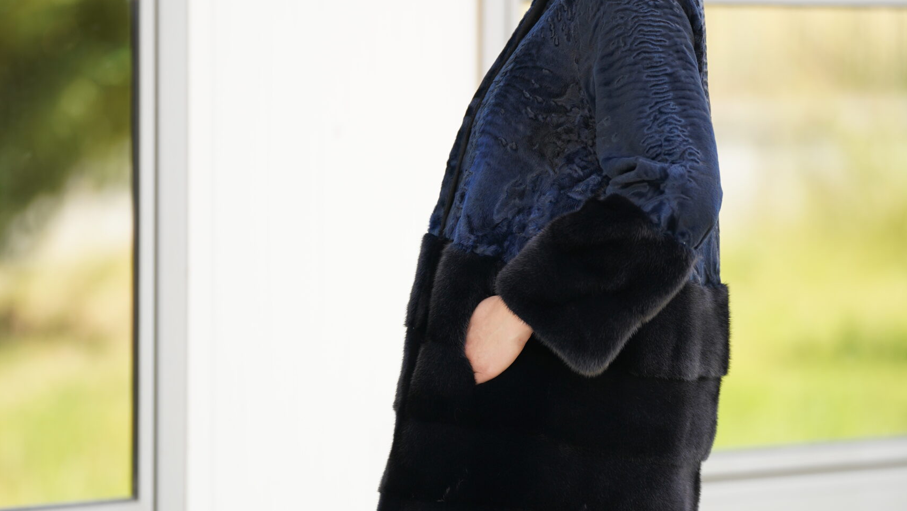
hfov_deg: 7.6
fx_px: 6783
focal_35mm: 282
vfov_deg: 4.3
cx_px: 453
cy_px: 250
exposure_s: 1/250
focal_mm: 179
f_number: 2.8
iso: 160
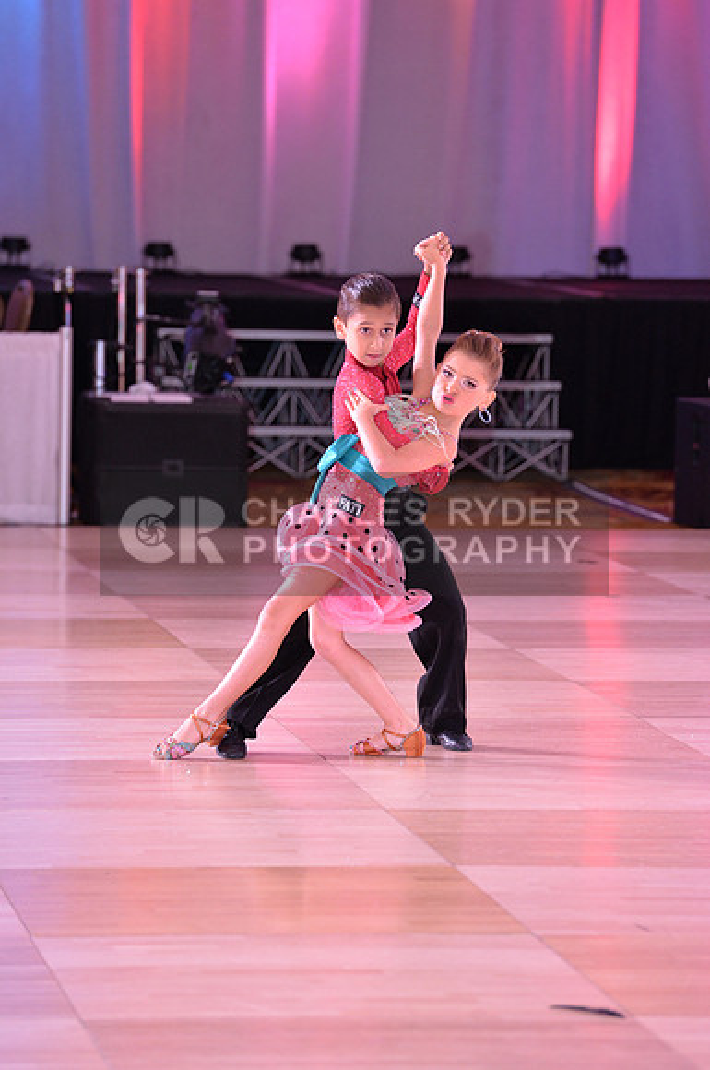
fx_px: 5934
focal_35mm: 200
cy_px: 535
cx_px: 355
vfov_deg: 10.3
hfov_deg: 6.8
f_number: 4.5
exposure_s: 1/250
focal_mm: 200
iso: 2000
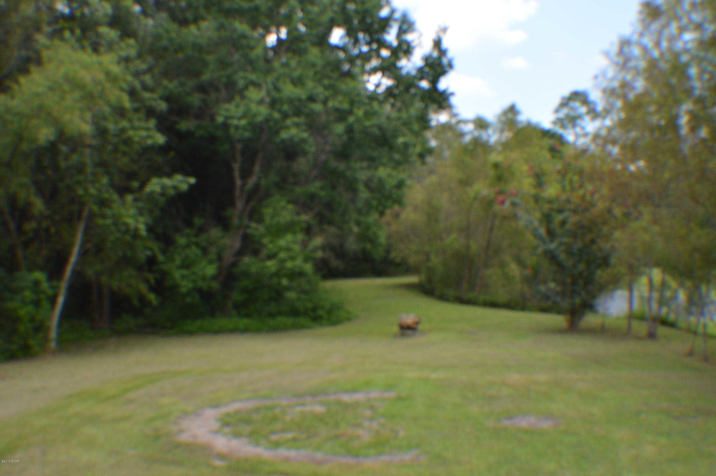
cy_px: 238
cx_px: 358
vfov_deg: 29.8
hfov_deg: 43.6
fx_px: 894
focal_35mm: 45
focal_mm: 30
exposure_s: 1/800
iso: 400
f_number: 4.5
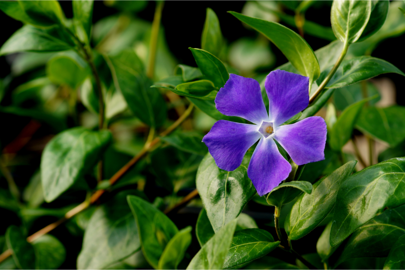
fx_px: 1687
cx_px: 202
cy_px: 135
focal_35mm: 150
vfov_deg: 9.1
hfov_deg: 13.7
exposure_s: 1/200
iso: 100
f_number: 5
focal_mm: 100
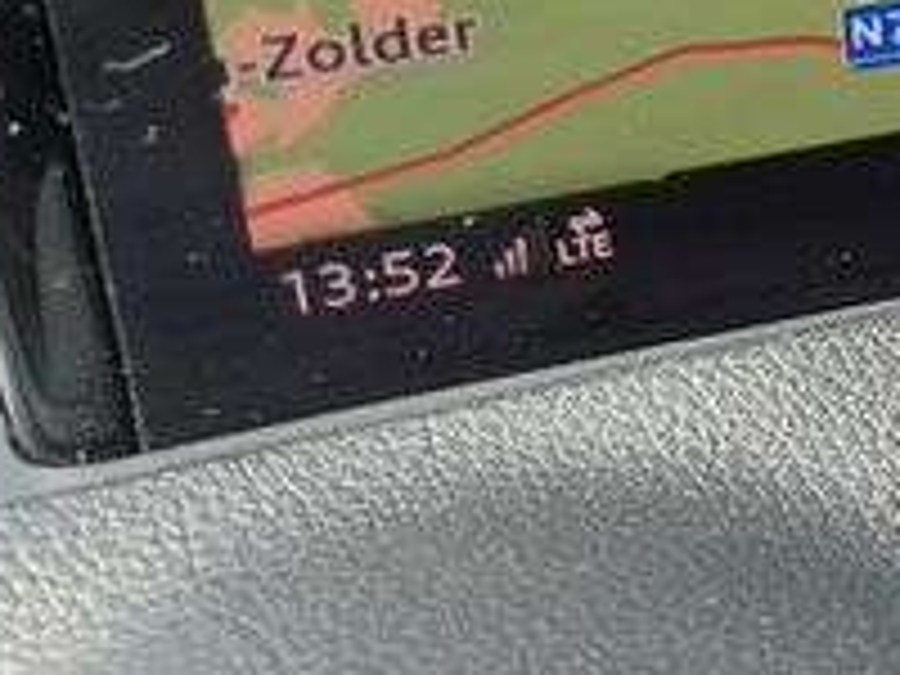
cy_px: 153
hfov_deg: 17.1
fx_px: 2496
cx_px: 1588
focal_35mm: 96
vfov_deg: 15.3
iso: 32
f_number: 1.8
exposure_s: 1/107
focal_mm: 5.23
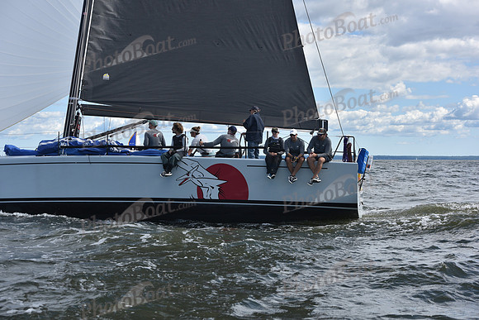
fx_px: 932
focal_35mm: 70
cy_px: 160
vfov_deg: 19.5
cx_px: 240
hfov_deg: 28.8
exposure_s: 1/1000
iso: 250
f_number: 7.1
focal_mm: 70
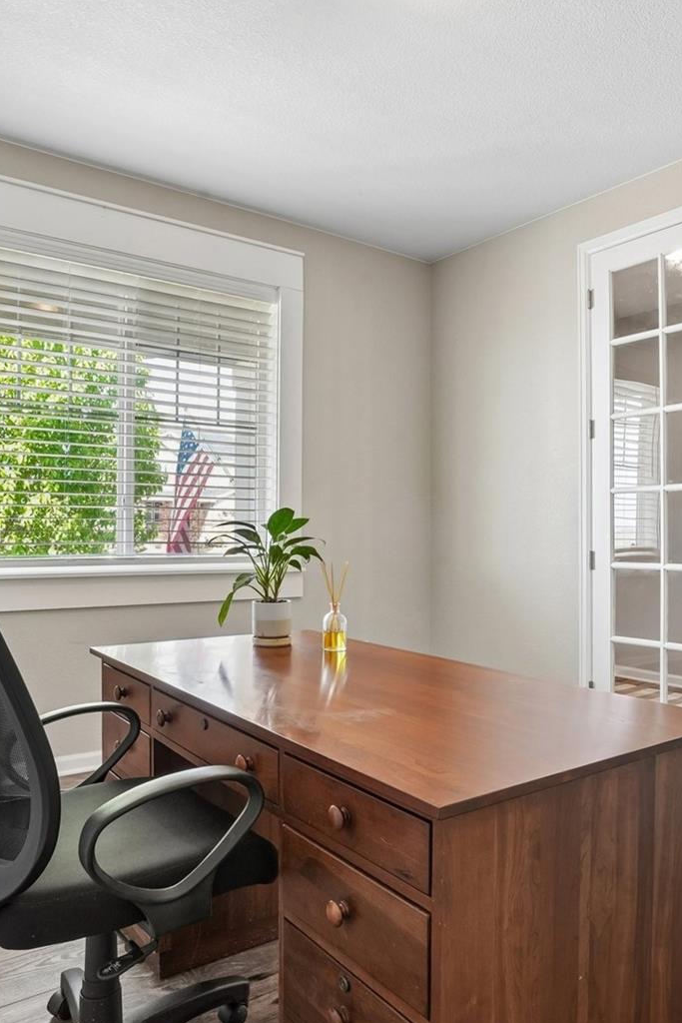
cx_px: 404
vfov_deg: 71.5
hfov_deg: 51.0
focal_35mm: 25
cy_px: 513
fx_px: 710
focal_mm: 16
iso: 400
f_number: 11
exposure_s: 1/6
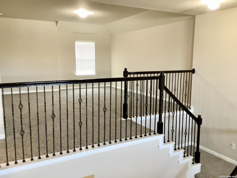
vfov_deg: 45.4
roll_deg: -0.8
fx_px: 212
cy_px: 89
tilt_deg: -9.7
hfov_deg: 58.4
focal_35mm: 31
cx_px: 118
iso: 320
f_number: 2.4
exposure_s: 1/30
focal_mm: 3.3
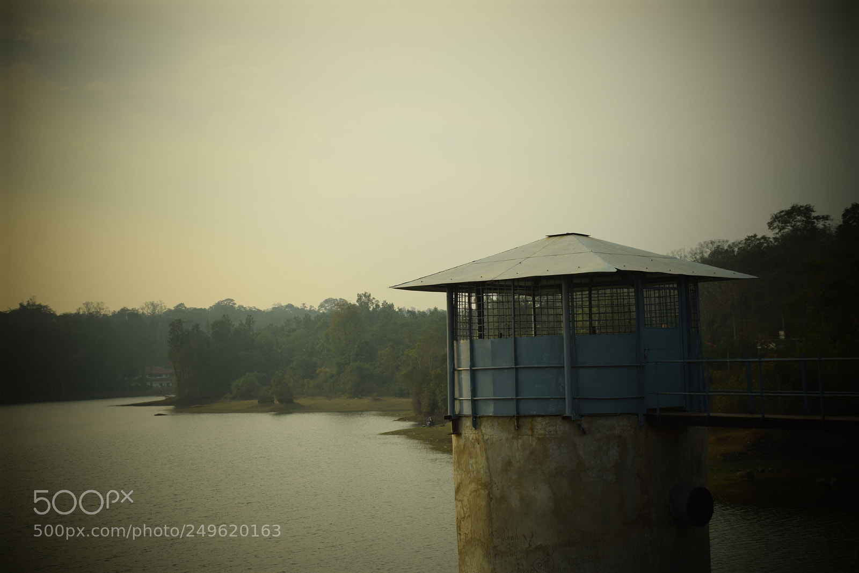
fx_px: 1431
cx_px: 430
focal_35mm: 60
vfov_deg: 22.6
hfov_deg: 33.4
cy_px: 286
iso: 100
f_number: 8
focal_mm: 40
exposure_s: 1/200
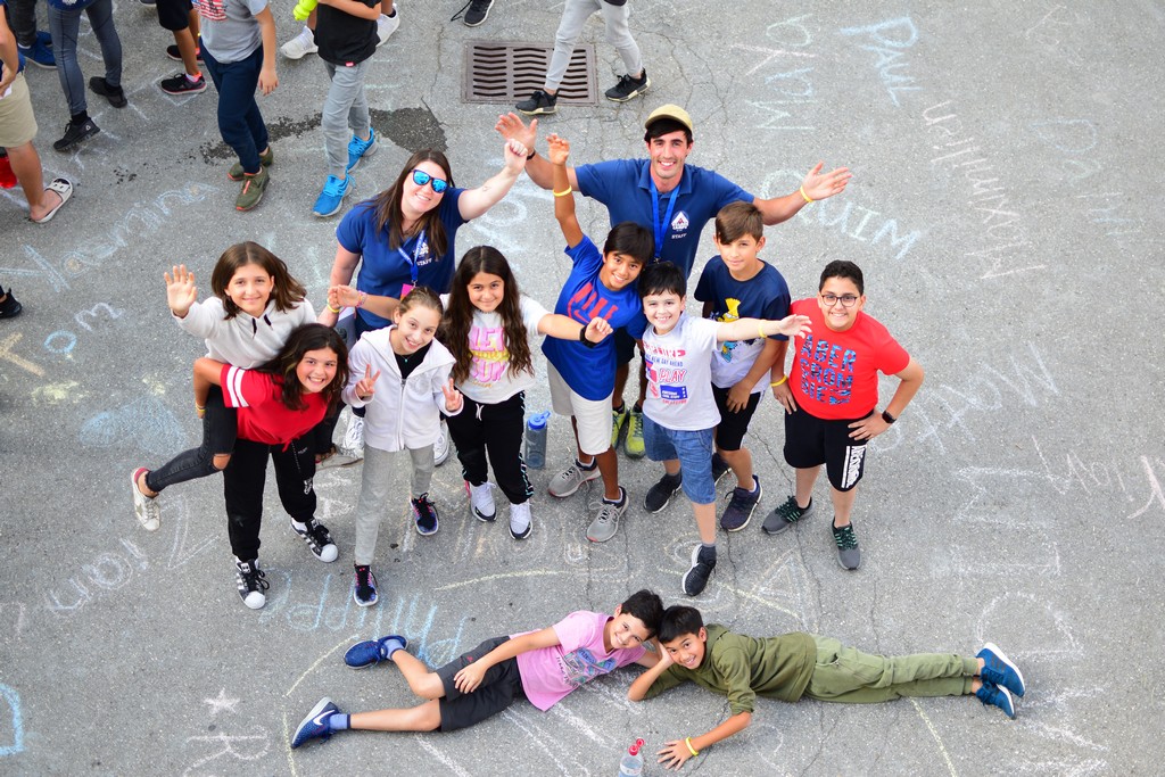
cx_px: 582
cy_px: 388
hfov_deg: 37.8
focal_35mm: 52
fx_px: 1699
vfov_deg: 25.8
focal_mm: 35
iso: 125
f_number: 1.8
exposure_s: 1/640
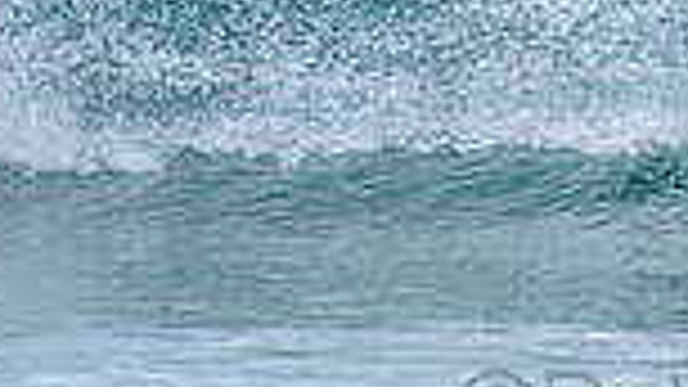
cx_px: 805
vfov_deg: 0.6
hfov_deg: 1.1
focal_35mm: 1982
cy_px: -335
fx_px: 36151
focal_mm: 500
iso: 280
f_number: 5.6
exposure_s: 1/2000
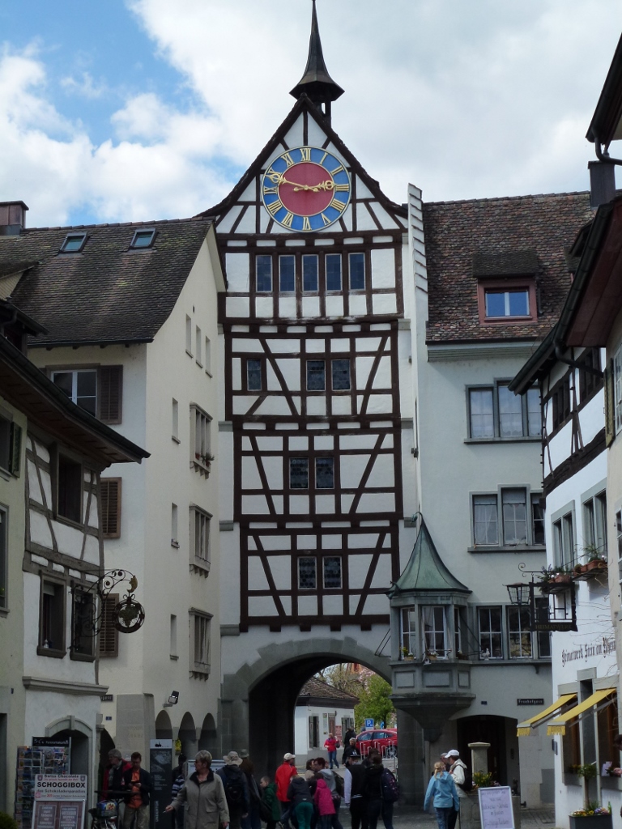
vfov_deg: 31.7
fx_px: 1461
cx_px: 311
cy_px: 414
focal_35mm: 61
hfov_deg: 24.0
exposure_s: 1/640
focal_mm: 10.9
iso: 160
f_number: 4.5
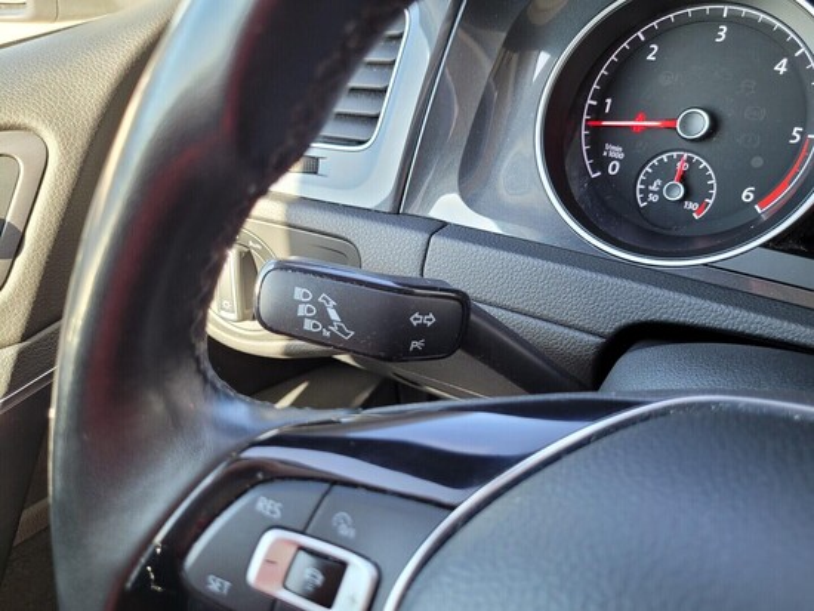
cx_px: 407
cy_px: 306
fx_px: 612
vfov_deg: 53.1
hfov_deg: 67.3
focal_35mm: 26
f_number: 1.8
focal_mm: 5.4
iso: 125
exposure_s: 1/100
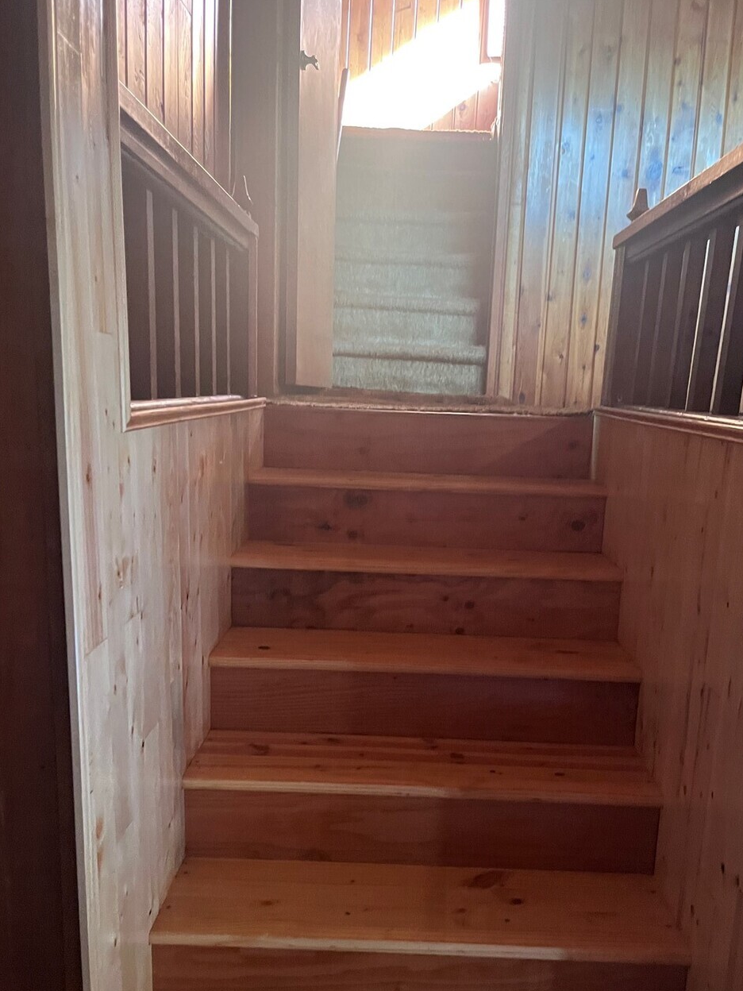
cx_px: 402
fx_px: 859
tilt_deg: -13.4
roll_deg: -4.1
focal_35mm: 30
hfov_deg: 46.8
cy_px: 569
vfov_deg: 59.7
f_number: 1.6
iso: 640
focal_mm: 5.1
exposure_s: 1/40
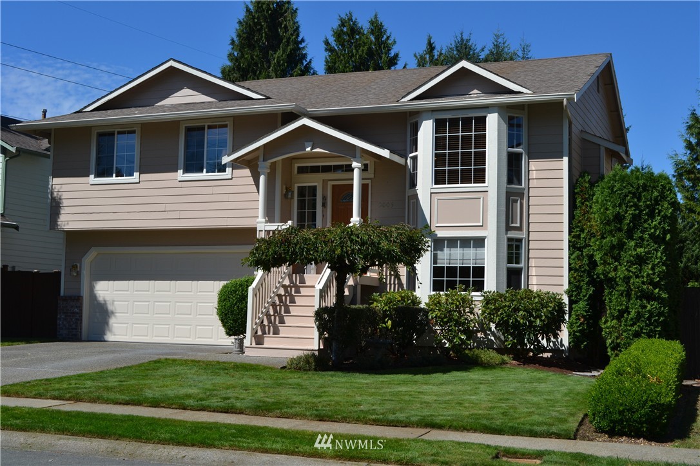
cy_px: 233
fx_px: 933
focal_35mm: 48
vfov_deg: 28.1
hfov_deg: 41.1
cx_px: 350
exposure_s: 1/250
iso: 100
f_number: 8
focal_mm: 32
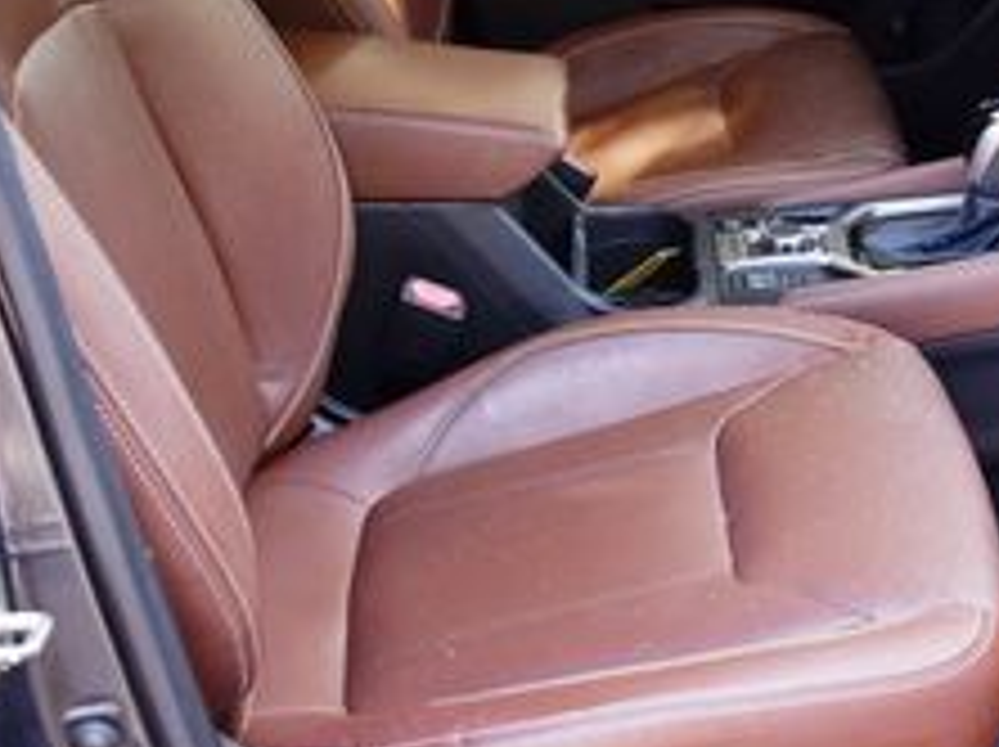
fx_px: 2162
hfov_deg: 25.1
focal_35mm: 75
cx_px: 922
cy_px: 83
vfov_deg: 19.3
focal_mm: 18
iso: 450
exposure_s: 1/250
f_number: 3.5
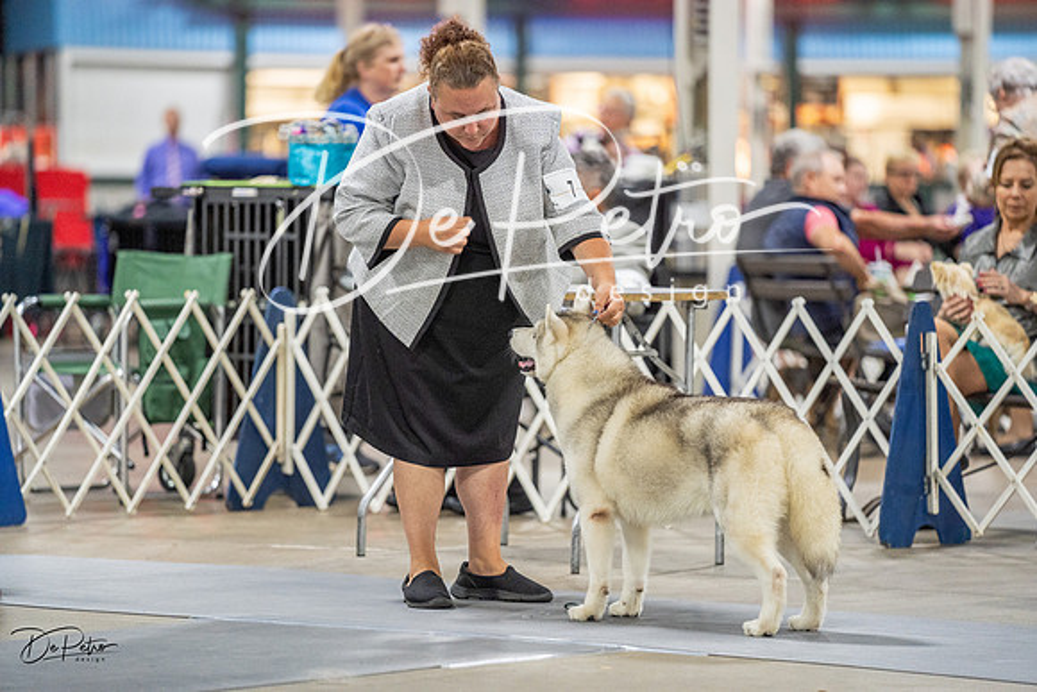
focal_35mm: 182
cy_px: 346
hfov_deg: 11.3
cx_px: 518
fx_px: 5244
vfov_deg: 7.5
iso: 3200
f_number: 2.8
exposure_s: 1/200
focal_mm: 182
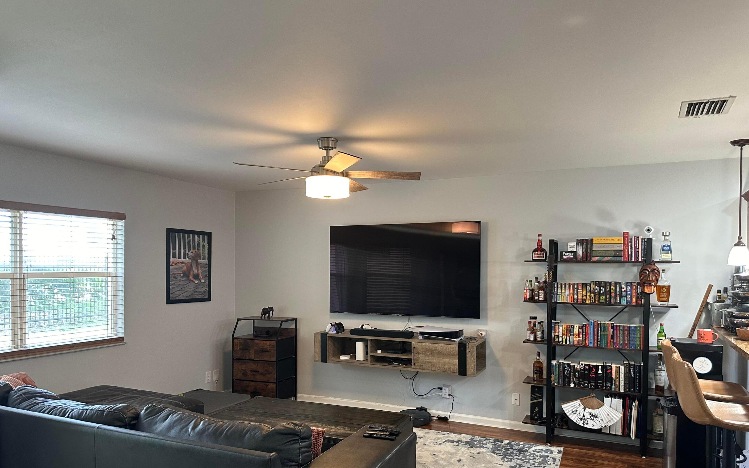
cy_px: 283
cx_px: 381
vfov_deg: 47.3
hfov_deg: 70.4
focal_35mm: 26
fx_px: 531
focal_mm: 6.86
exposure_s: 1/60
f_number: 1.78
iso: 250
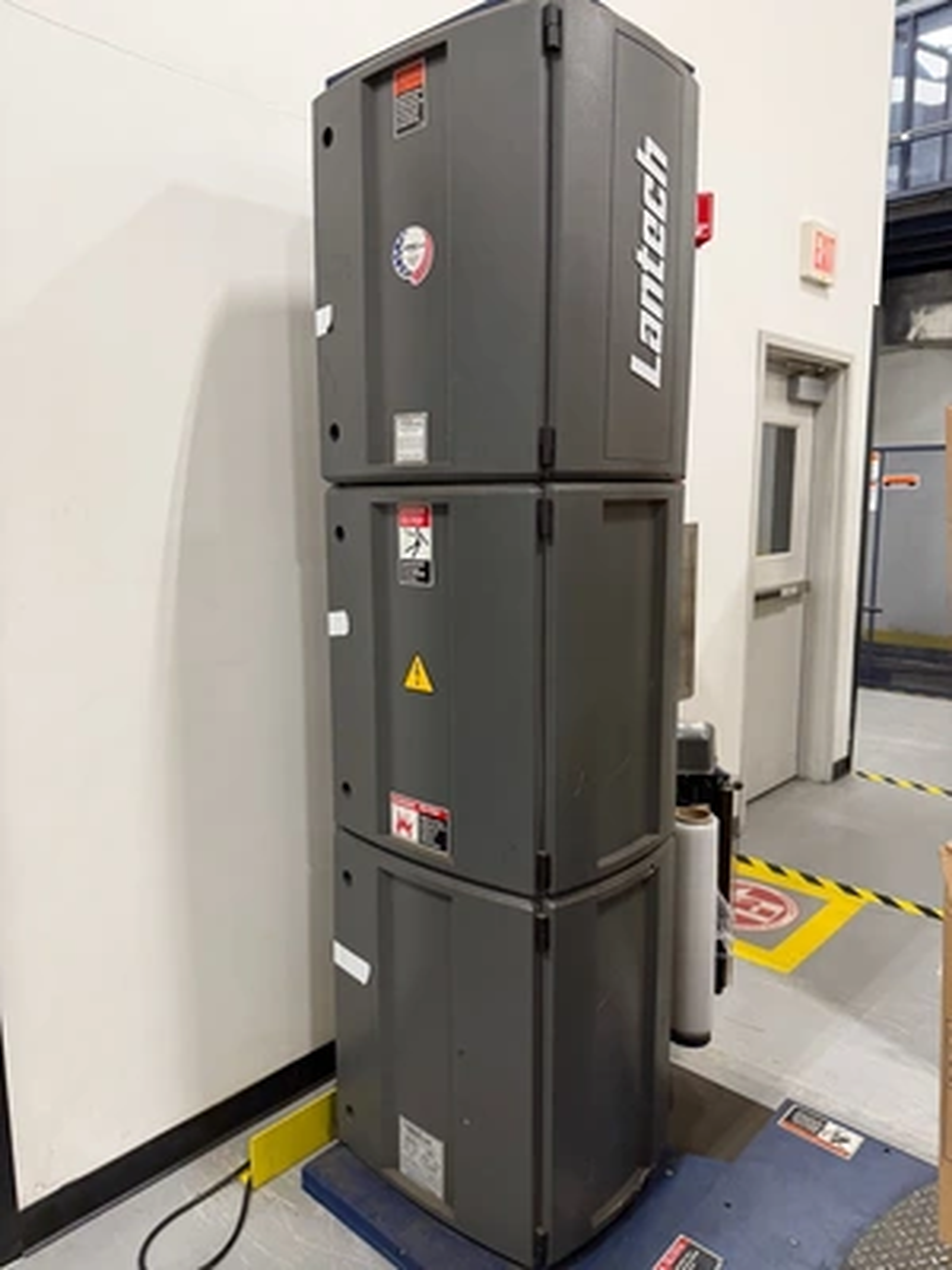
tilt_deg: -12.6
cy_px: 635
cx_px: 476
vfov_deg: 71.6
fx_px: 880
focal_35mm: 24
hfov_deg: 56.8
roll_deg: -1.9
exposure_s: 1/60
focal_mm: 6.76
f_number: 1.78
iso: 250
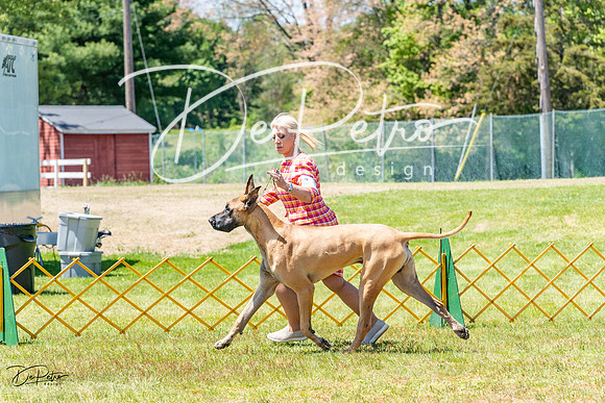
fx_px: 2286
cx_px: 302
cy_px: 202
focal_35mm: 136
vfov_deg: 10.1
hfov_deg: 15.1
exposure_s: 1/2500
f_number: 6.3
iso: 800
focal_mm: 136
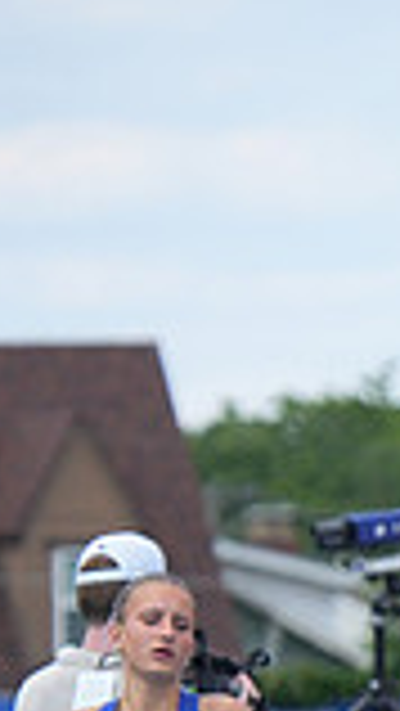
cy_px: 866
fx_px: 15200
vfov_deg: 2.7
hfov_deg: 1.5
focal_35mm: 807
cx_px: 1196
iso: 320
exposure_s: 1/1000
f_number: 5.6
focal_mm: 210
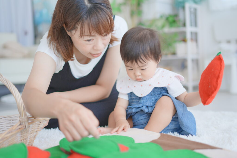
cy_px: 79
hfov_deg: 39.6
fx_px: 329
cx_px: 118
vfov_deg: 27.0
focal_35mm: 50
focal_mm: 50
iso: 160
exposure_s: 1/125
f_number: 1.8
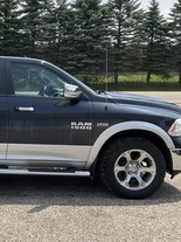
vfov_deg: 34.3
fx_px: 391
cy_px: 106
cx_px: -18
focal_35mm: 56
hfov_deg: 24.4
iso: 25
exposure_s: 1/1675
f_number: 1.8
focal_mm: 3
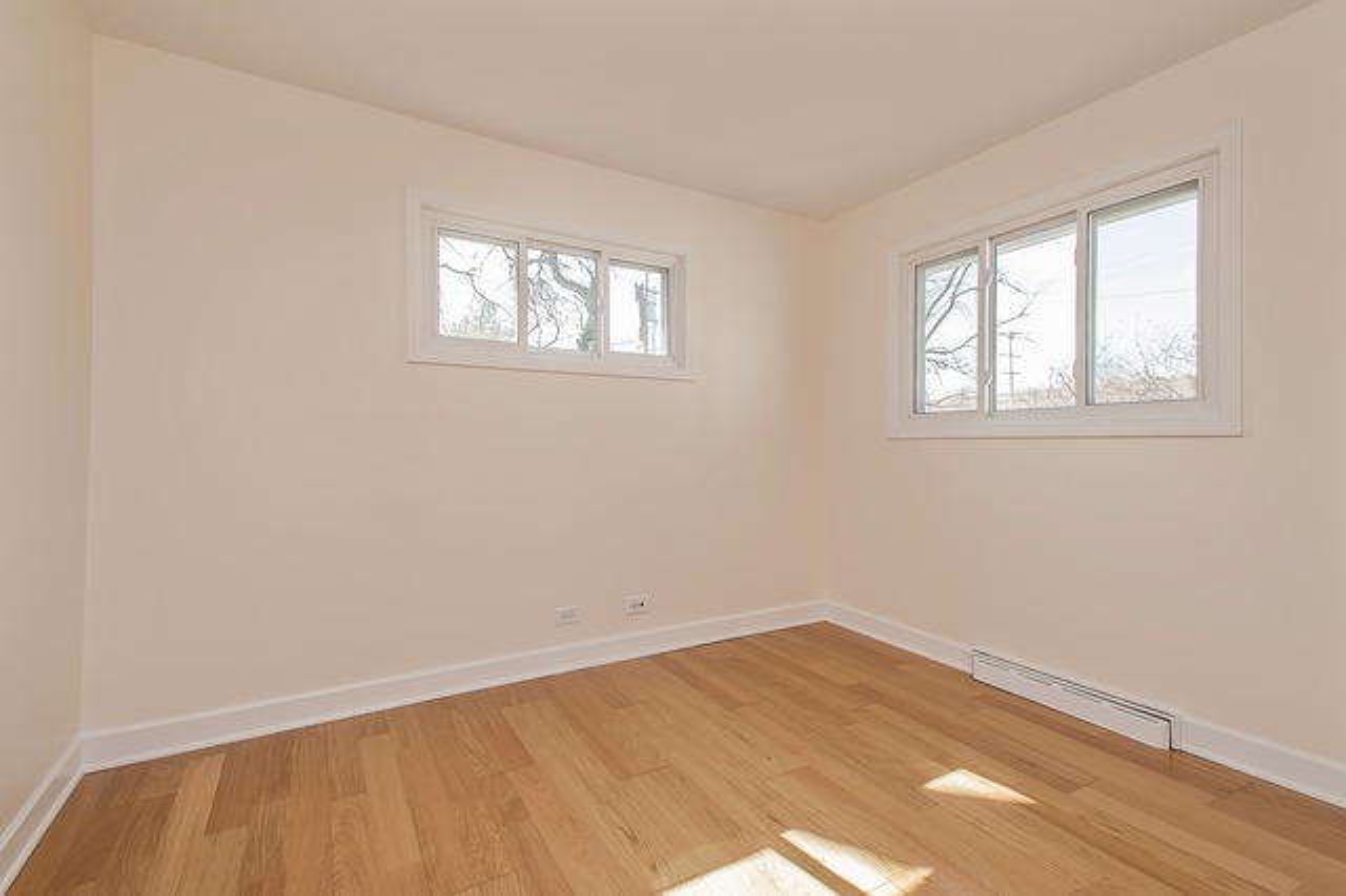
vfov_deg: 70.4
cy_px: 448
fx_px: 635
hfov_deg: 93.3
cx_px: 673
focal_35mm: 17
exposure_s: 1/30
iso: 200
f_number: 8
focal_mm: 17
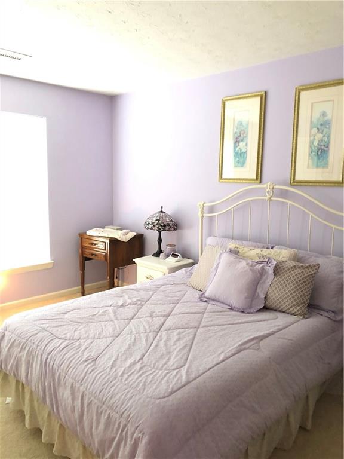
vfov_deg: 63.4
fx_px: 371
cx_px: 172
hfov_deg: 49.7
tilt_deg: -8.4
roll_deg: -1.9
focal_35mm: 28
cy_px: 230
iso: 160
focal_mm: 4
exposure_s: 1/4
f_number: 1.8
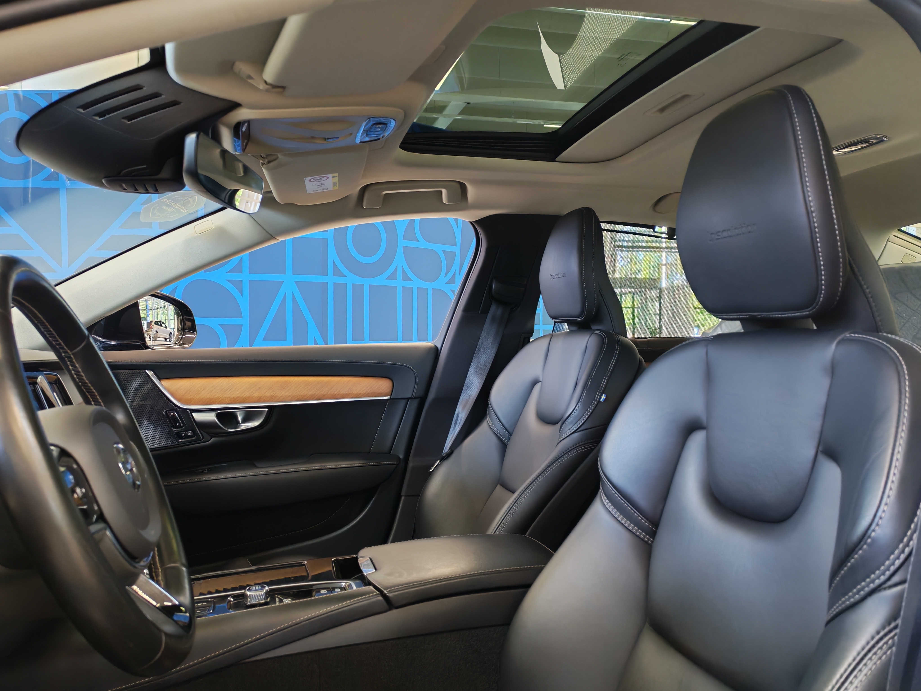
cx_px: 460
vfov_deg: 46.8
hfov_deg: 60.0
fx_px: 798
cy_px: 346
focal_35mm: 30
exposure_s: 1/100
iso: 1356
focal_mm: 6.12
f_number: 1.9
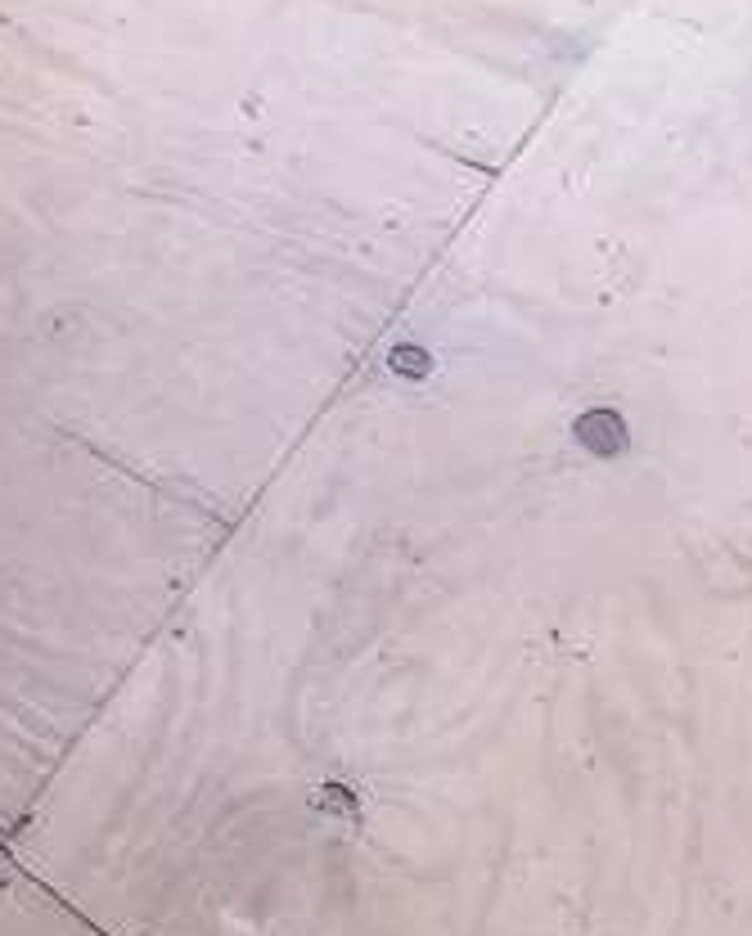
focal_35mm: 65
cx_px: -270
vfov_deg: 21.9
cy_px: -608
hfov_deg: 21.0
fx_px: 1804
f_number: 1.9
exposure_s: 1/120
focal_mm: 2.2
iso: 320
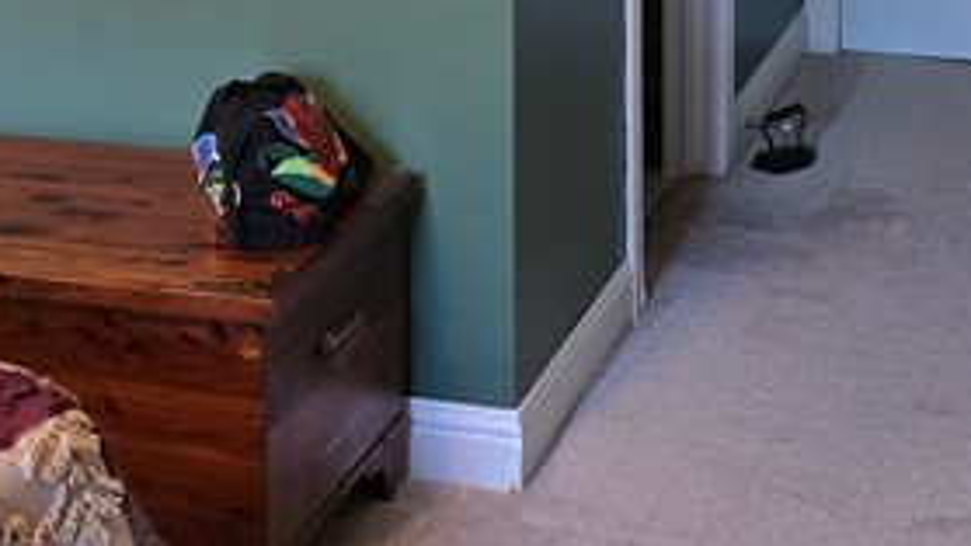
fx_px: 2369
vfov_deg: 12.6
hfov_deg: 23.2
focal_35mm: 92
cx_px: 522
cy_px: -230
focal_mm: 6.3
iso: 800
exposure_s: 1/120
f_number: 1.7
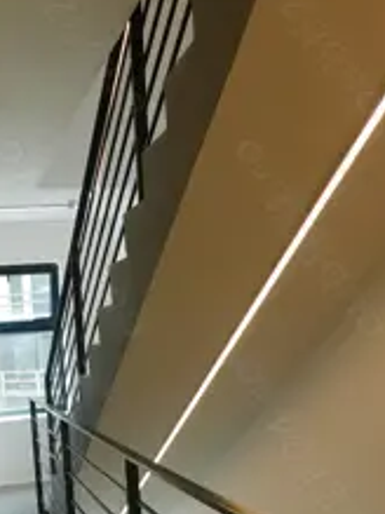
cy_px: 350
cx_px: 87
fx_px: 623
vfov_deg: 44.1
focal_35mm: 42
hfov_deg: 33.5
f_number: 3
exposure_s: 1/125
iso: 125
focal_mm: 4
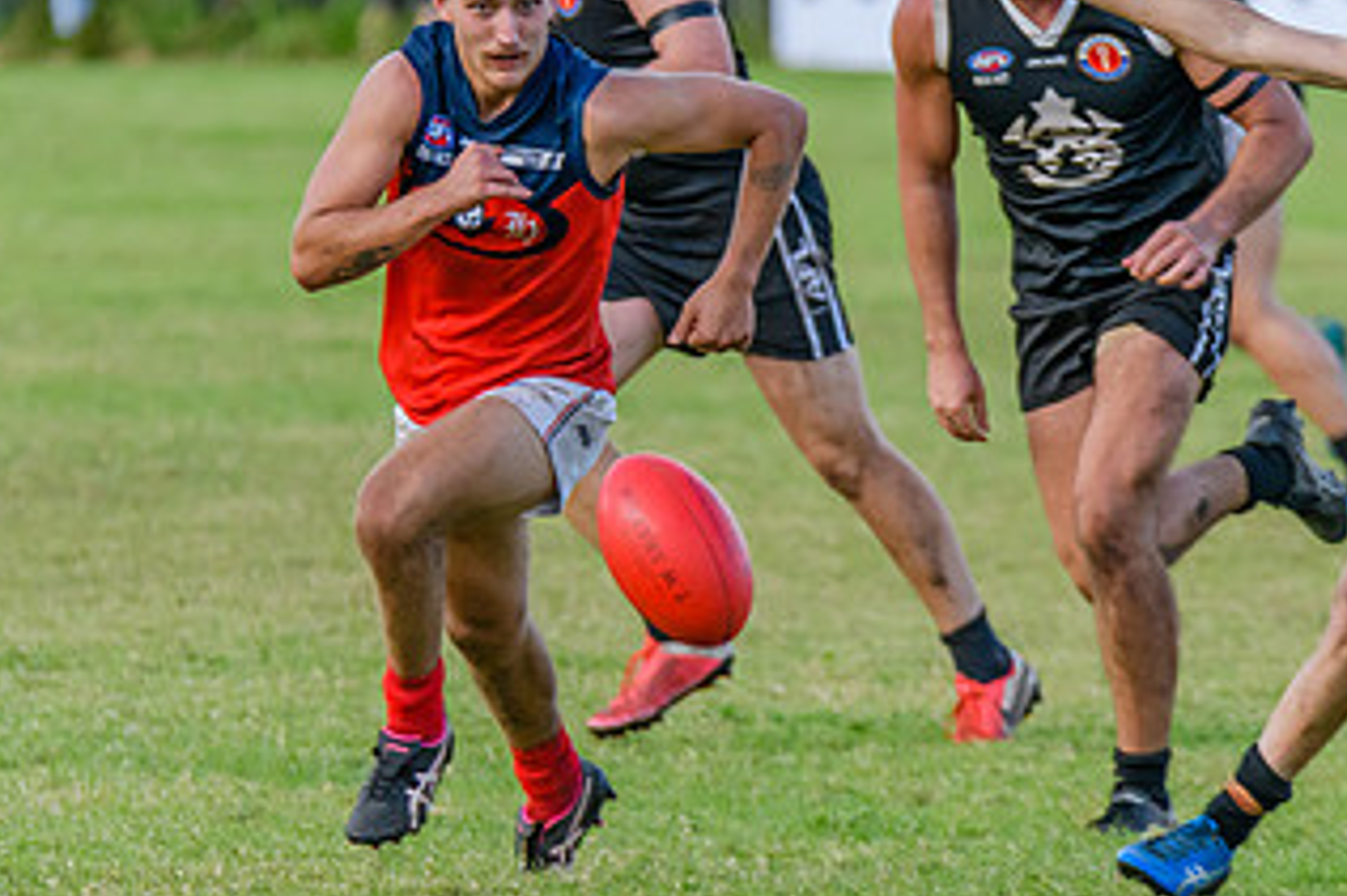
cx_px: 575
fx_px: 32011
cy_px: 359
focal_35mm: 856
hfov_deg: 2.4
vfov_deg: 1.6
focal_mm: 380
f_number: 6
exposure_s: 1/2000
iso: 2200
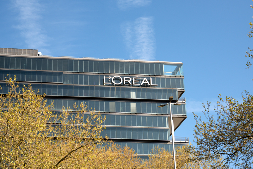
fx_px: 351
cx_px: 126
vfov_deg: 27.0
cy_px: 84
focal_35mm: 50
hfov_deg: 39.6
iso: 100
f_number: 7.1
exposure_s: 1/200
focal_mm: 50
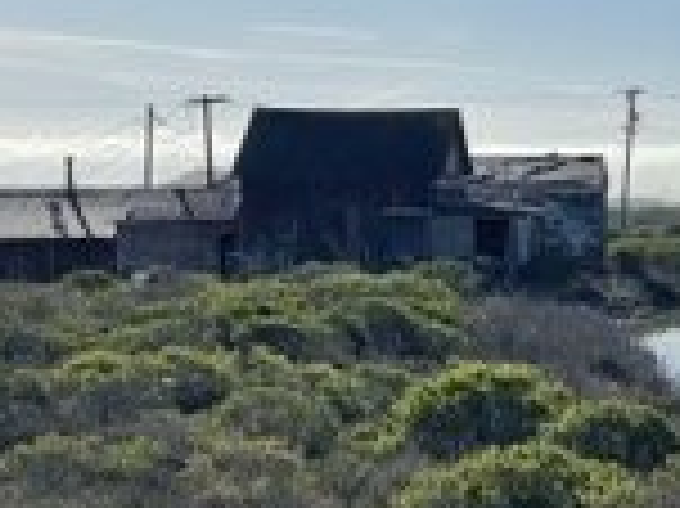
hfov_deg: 14.1
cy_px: 319
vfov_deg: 10.7
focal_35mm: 138
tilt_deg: -1.6
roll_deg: +0.6
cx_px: 712
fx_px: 2709
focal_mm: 6
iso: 25
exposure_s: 1/4348
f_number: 2
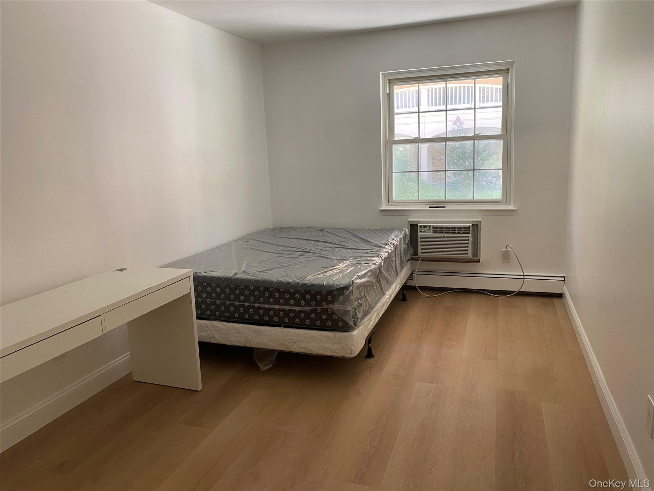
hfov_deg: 67.3
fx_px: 491
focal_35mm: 26
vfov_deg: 53.1
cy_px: 246
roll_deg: +1.9
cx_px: 327
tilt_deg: -9.6
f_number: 1.8
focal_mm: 4.25
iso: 100
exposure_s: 1/60
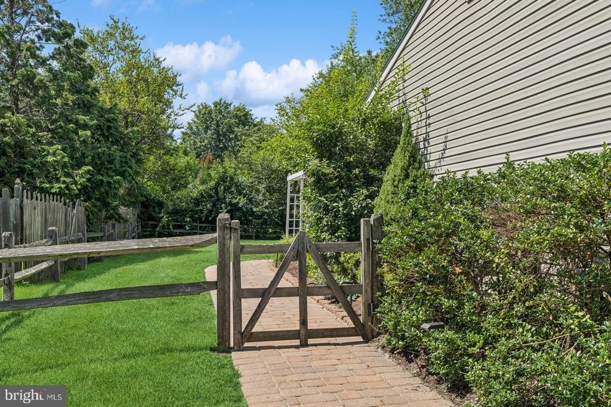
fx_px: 560
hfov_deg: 57.2
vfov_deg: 39.9
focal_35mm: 33
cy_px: 204
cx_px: 306
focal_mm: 33
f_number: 11
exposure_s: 1/100
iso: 100
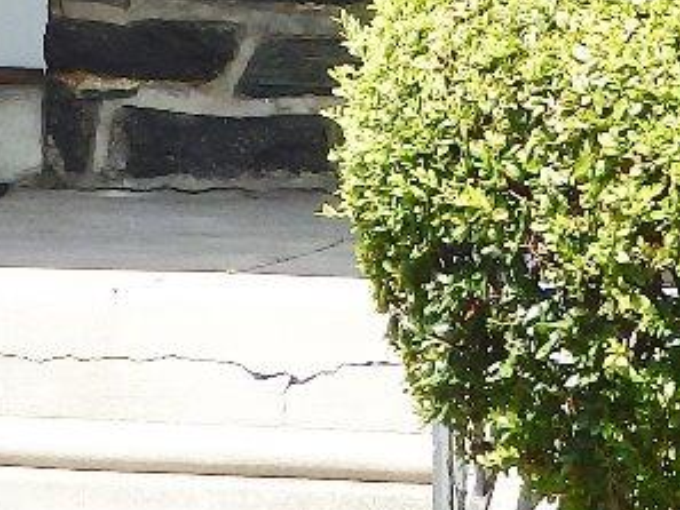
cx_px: -55
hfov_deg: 4.6
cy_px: -672
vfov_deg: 3.5
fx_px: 8372
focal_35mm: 426
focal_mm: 15.8
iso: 125
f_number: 4.8
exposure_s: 1/400
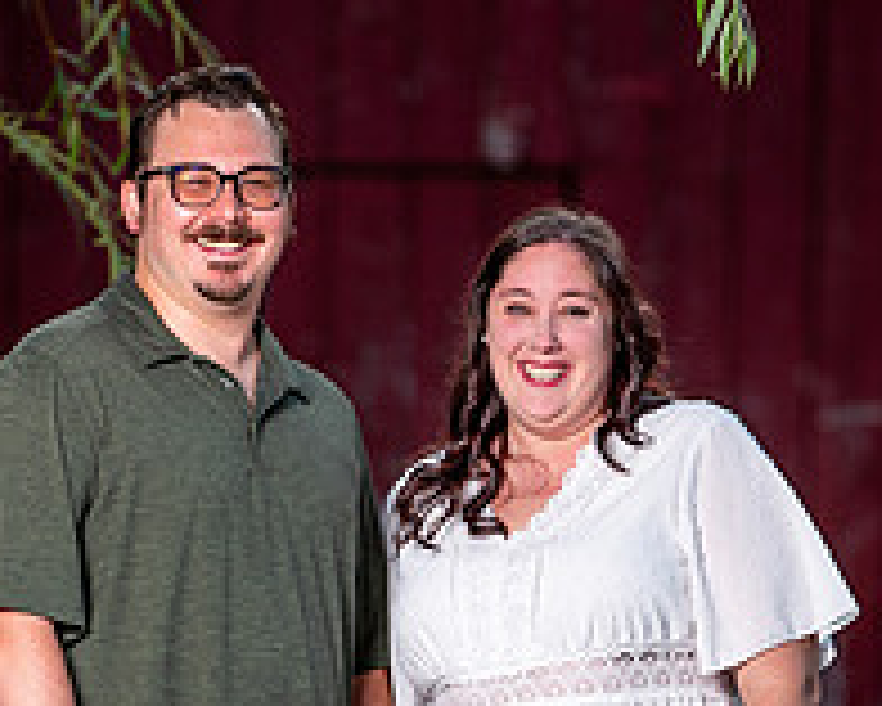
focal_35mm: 409
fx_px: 10682
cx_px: 414
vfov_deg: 3.8
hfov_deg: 4.7
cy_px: 904
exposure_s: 1/125
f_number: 5
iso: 80
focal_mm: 190
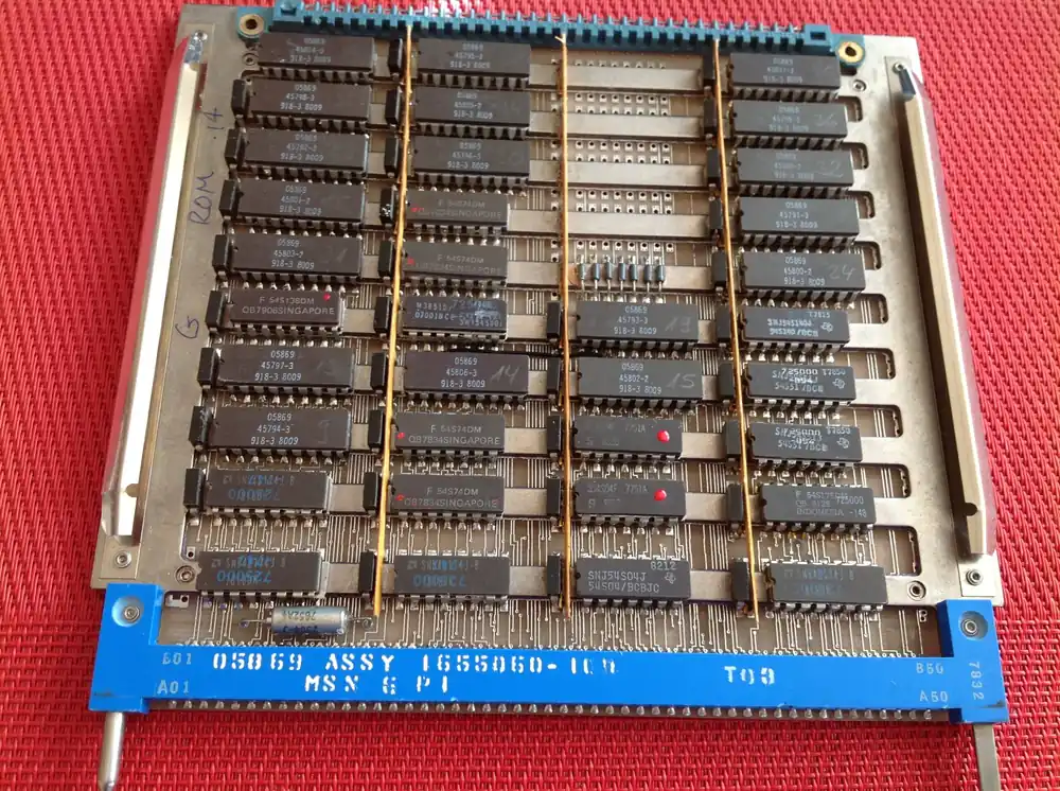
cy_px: 396
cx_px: 530
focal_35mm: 35
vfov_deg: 40.6
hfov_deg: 52.7
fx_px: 1070
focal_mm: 4.28
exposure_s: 1/24
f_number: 2.4
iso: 50
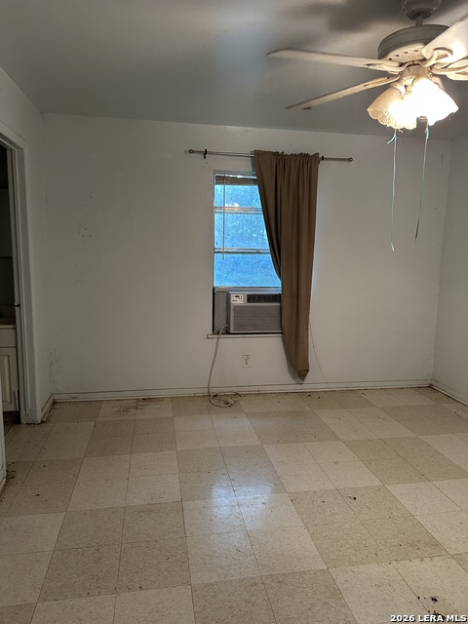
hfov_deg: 56.8
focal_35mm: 24
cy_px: 312
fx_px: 433
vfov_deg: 71.6
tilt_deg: -9.4
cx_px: 234
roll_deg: -1.6
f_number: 1.78
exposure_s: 1/60
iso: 400
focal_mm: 6.86
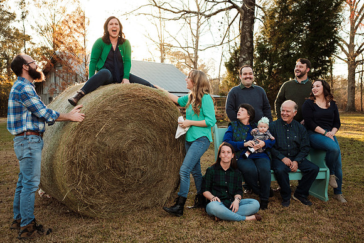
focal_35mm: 35
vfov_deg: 37.9
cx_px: 182
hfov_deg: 54.4
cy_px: 122
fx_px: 354
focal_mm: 23
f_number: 2.8
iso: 200
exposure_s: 1/250
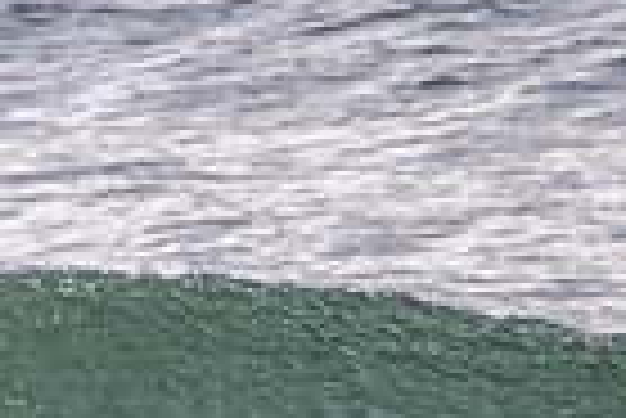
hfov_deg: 0.6
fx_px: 58104
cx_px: -459
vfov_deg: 0.4
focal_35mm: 3338
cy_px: 591
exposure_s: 1/2000
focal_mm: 800
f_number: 11
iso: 2800
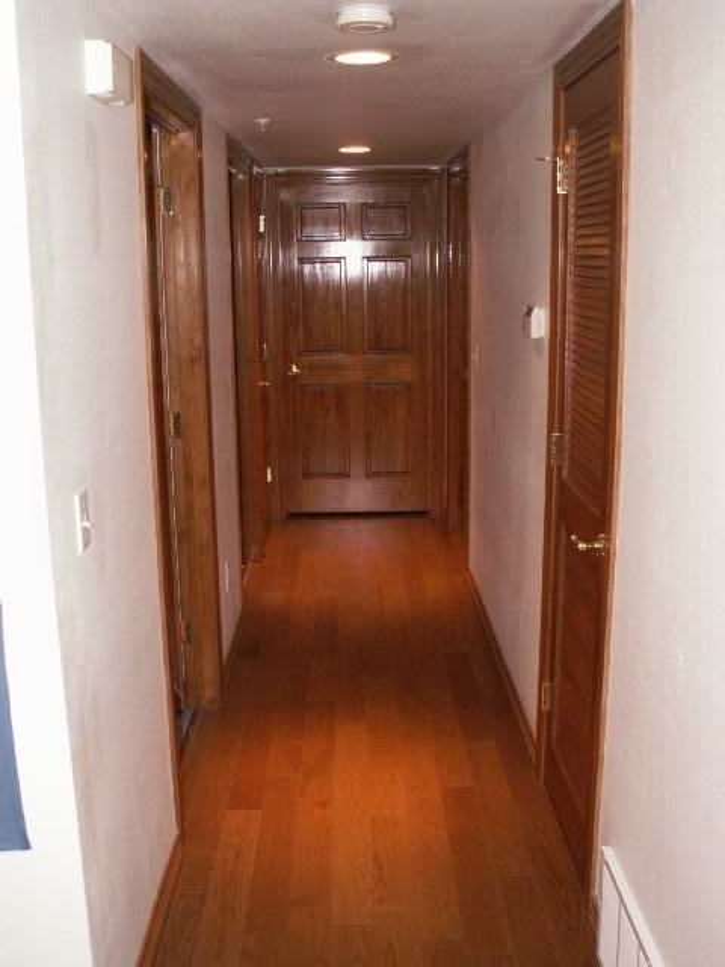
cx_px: 362
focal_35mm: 35
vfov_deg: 52.6
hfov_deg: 40.7
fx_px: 977
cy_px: 484
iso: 160
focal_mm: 5.86
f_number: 2.8
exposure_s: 1/40
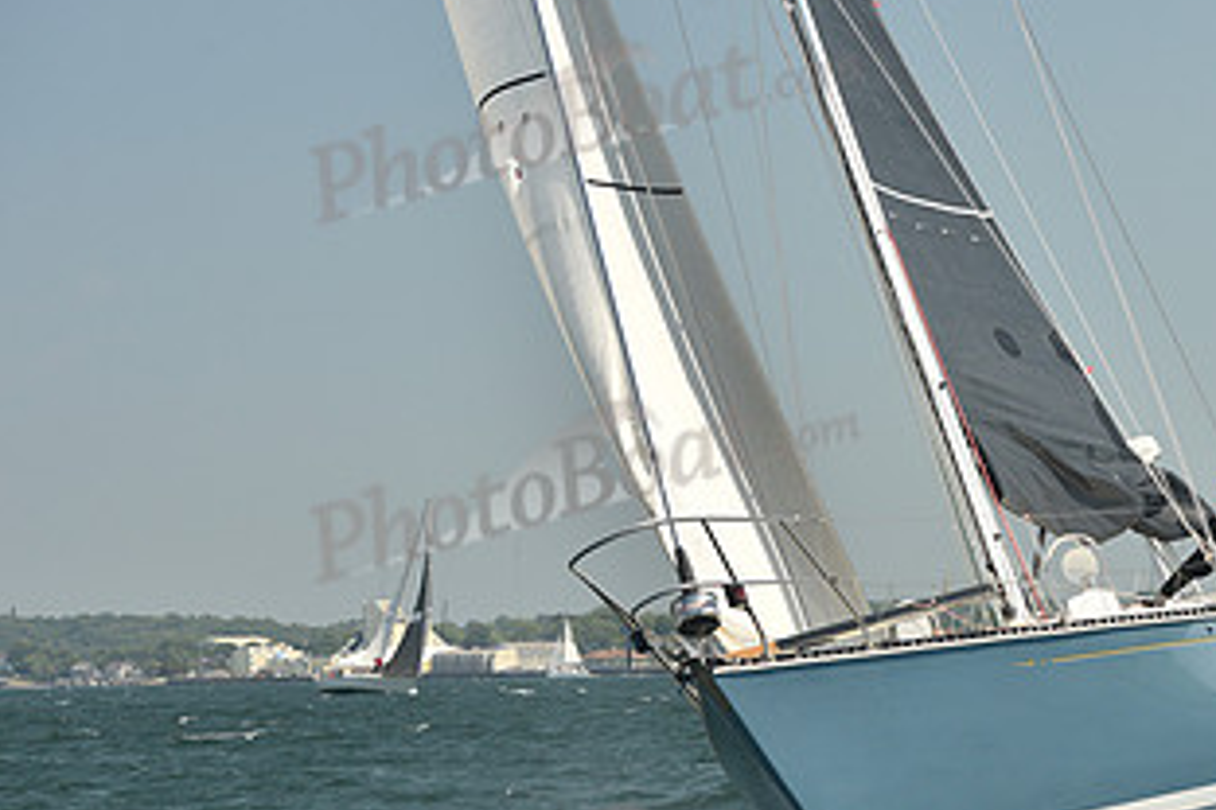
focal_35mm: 171
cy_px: 629
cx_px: 1064
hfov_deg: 11.9
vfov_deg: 8.0
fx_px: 5776
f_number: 5
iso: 250
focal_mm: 92
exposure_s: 1/640
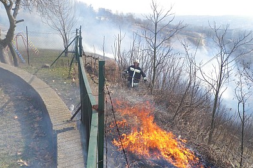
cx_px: 125
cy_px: 94
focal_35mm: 37
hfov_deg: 51.9
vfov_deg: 35.8
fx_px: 260
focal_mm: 6.2
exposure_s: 1/200
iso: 80
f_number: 6.3
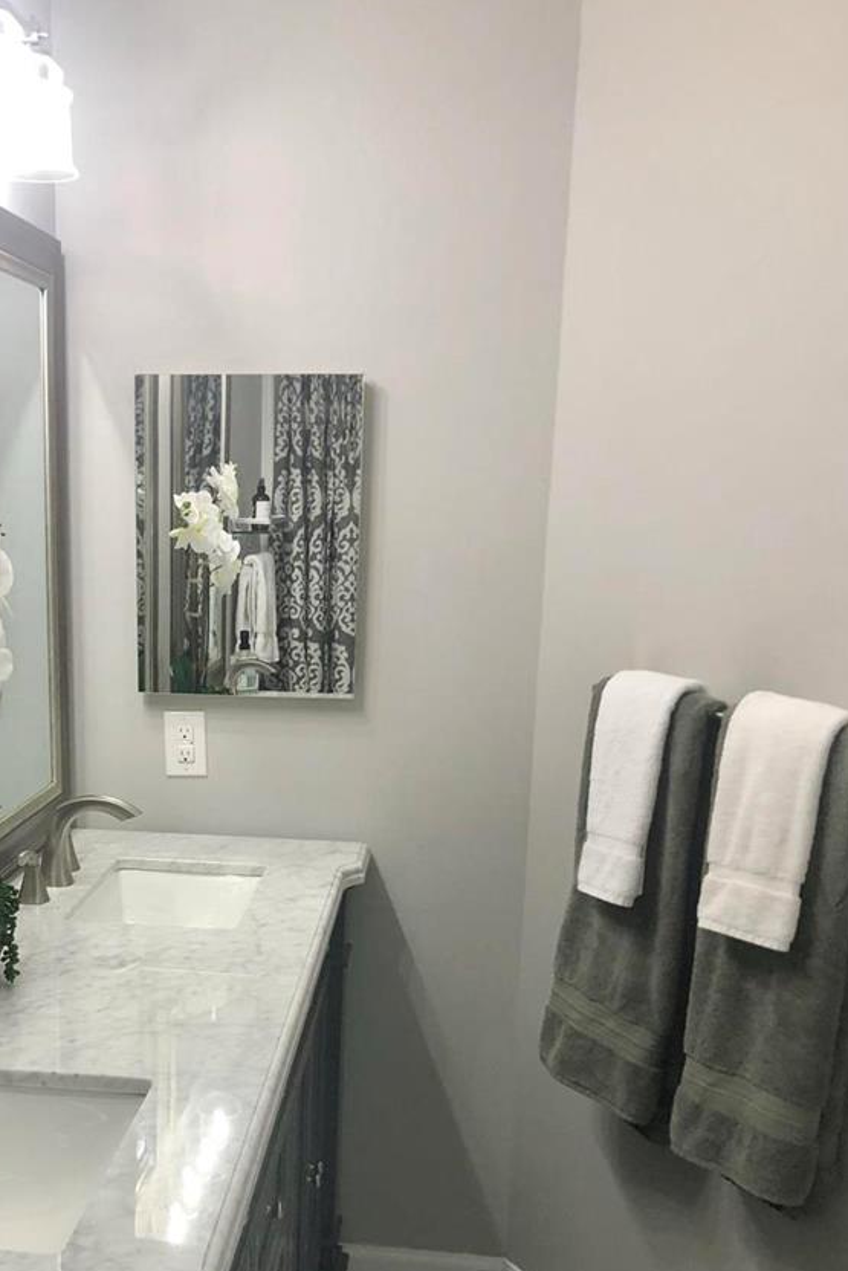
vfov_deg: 45.5
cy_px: 878
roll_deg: -0.3
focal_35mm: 42
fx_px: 1483
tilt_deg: -14.5
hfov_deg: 31.5
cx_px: 235
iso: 25
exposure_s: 1/30
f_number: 1.8
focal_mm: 3.99
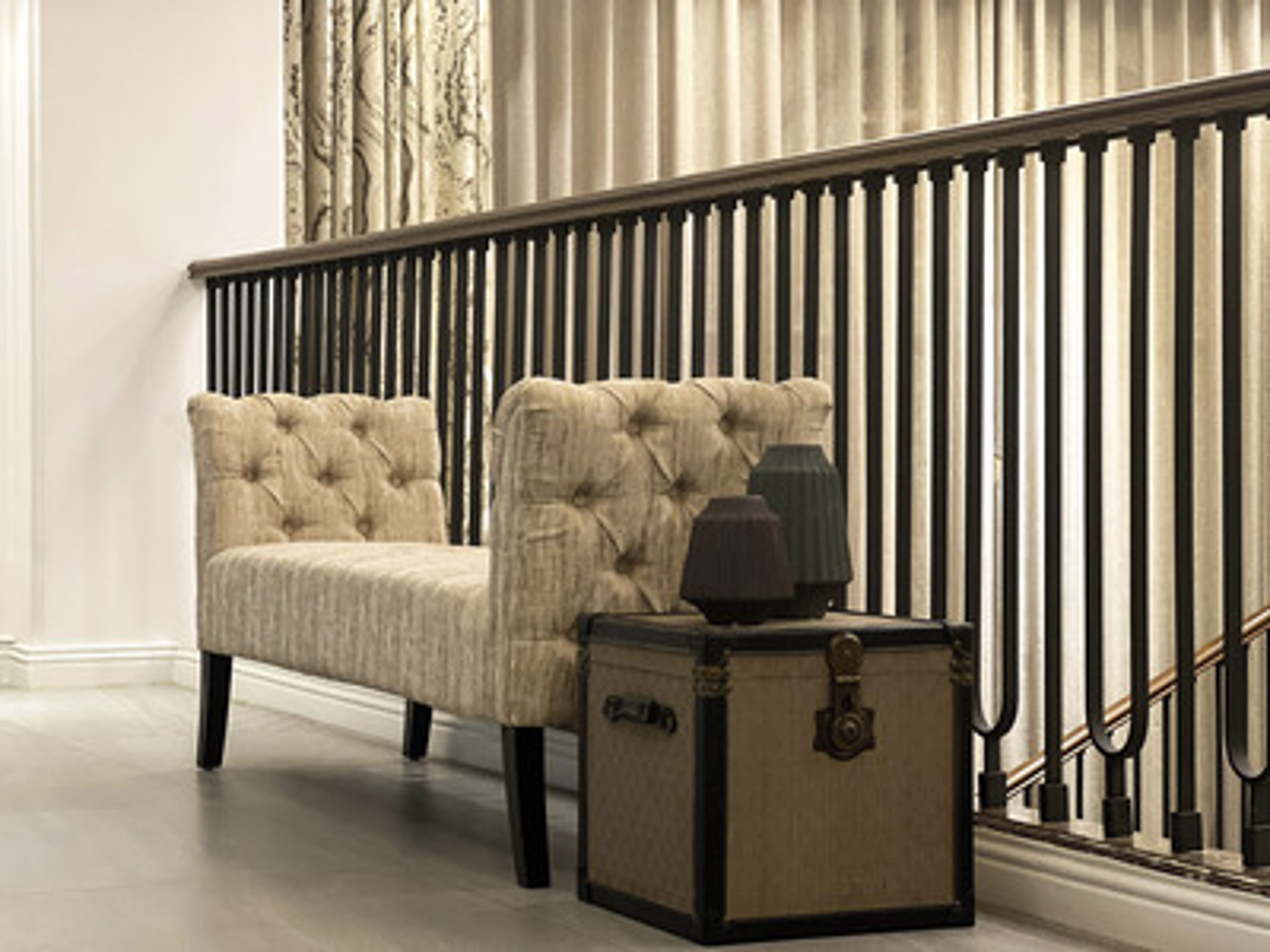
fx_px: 2825
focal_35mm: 77
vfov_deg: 19.1
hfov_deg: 25.3
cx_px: 635
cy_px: 476
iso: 160
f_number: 2.8
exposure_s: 1/33
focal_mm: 9
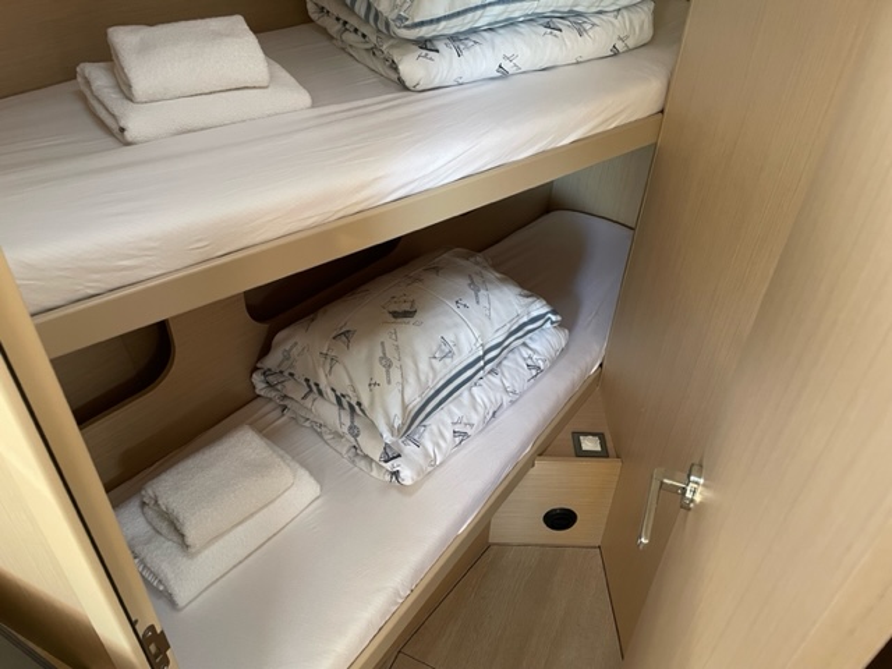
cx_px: 446
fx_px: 670
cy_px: 334
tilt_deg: -38.8
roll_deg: -2.6
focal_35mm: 26
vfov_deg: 53.1
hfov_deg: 67.3
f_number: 1.6
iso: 320
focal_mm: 4.2
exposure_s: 1/60
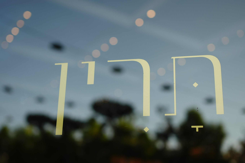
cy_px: 82
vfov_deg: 26.0
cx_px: 122
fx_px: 354
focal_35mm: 52
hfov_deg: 38.2
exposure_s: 1/200
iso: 80
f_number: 2.5
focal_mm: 35
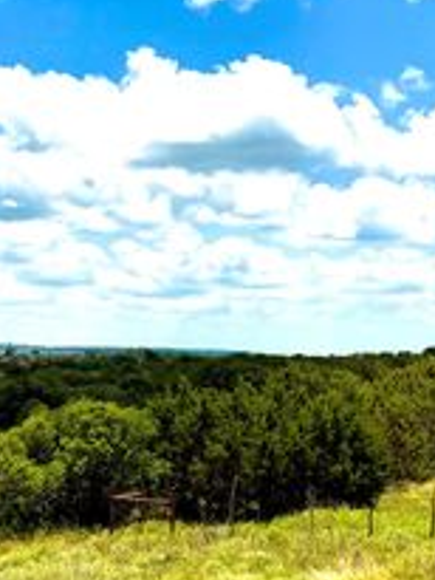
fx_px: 1306
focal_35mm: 78
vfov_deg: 25.0
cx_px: 90
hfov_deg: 18.7
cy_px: 290
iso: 80
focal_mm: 6.76
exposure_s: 1/11905
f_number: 1.78
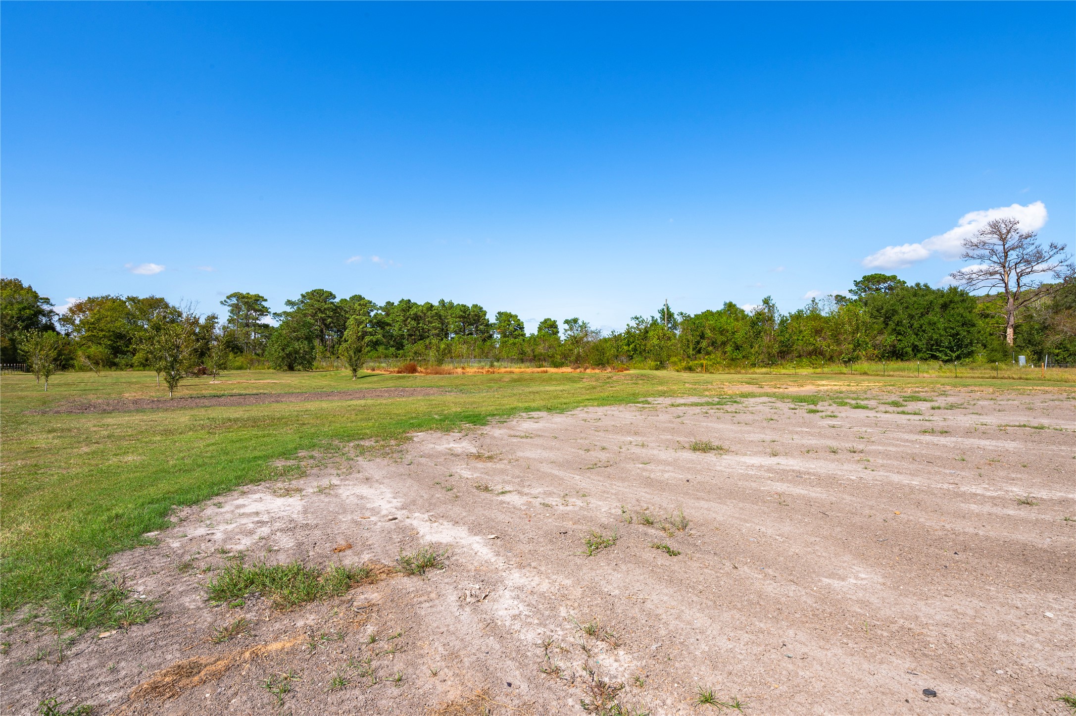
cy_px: 358
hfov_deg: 93.3
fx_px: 508
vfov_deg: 70.4
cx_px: 538
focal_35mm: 17
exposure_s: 1/160
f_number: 14
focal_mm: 17
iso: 125
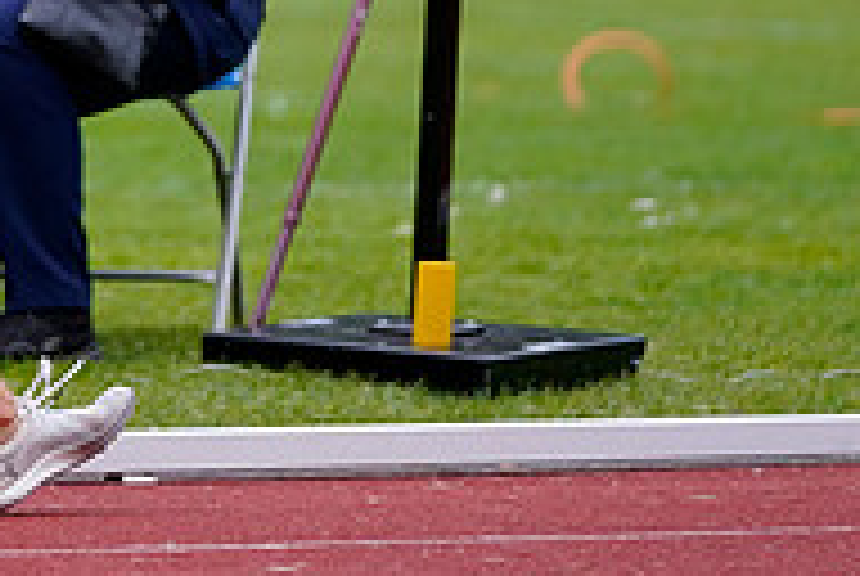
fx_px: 11676
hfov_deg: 4.2
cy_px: -227
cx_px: -176
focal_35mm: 488
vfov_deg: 2.8
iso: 2500
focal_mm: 161
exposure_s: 1/2000
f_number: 2.8
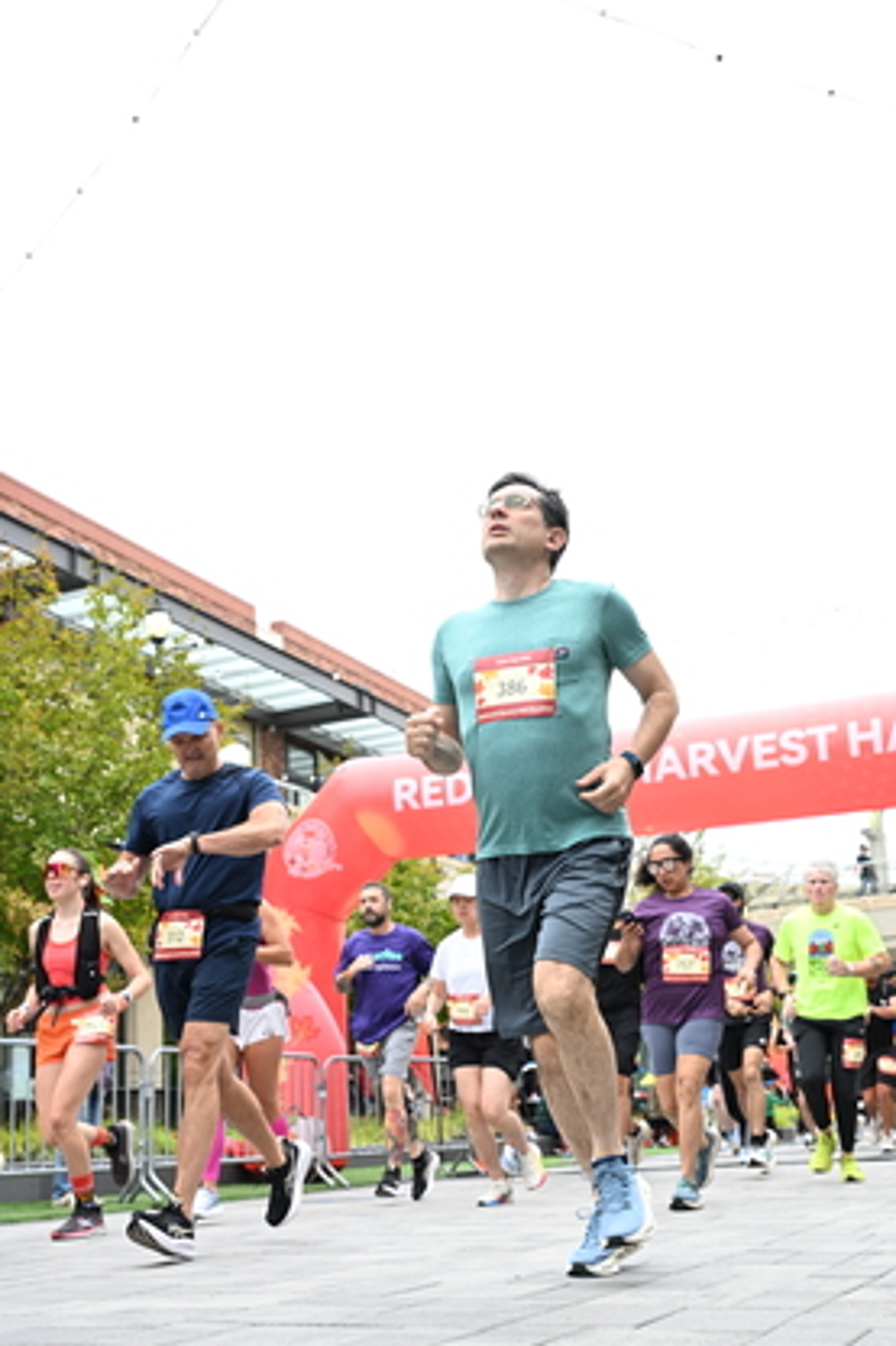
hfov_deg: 32.5
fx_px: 1532
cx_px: 526
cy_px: 870
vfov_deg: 46.8
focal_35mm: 41
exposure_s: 1/640
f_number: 4
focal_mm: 31
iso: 2000
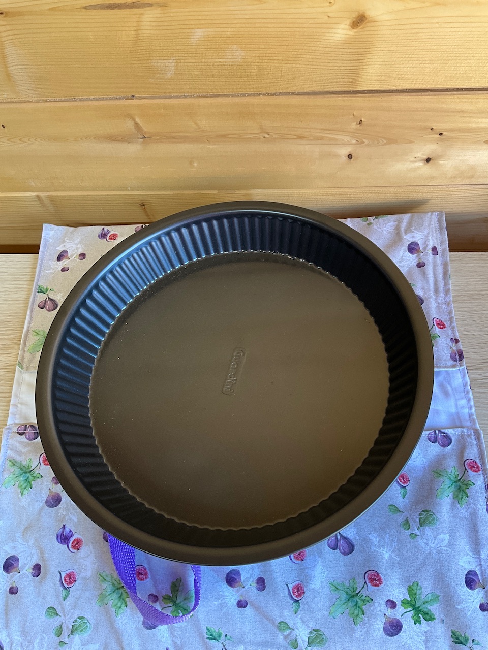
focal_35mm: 29
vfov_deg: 61.7
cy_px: 325
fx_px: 545
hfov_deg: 48.2
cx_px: 244
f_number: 1.8
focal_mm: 3
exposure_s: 1/100
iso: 64
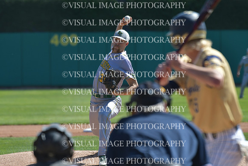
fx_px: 3204
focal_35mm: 465
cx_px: 124
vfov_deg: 3.0
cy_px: 83
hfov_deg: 4.4
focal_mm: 310
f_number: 5.6
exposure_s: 1/2000
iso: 640
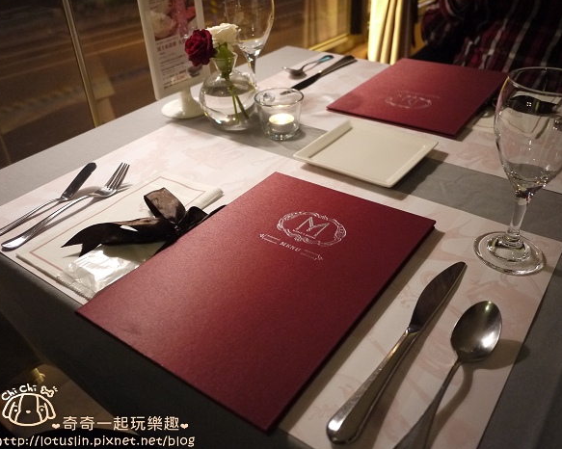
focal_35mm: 30
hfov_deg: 58.8
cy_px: 221
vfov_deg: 48.5
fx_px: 499
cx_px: 294
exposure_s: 1/50
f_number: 2.5
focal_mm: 14
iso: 800
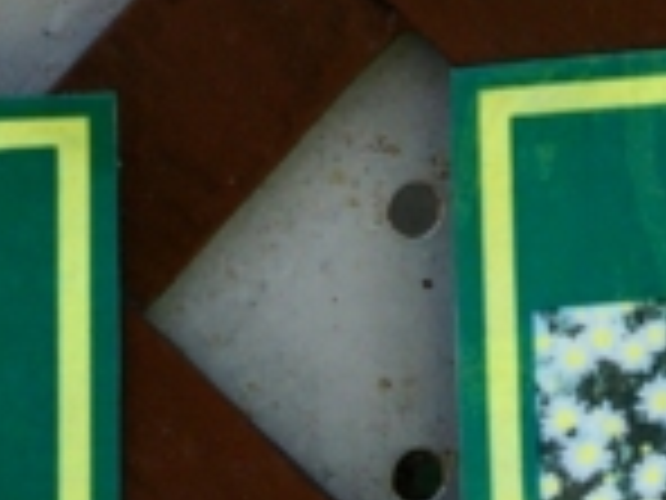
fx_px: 3848
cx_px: 774
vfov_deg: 6.6
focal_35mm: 200
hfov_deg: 9.8
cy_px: -1086
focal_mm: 4.15
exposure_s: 1/240
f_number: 2.2
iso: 25
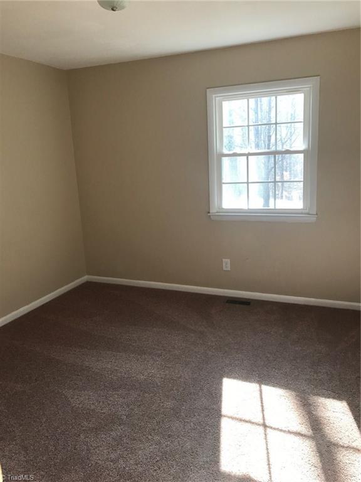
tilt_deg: -11.4
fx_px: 389
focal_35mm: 28
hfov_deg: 49.7
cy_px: 241
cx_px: 180
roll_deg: +2.5
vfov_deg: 63.4
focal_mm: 3.99
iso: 32
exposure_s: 1/60
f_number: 1.8
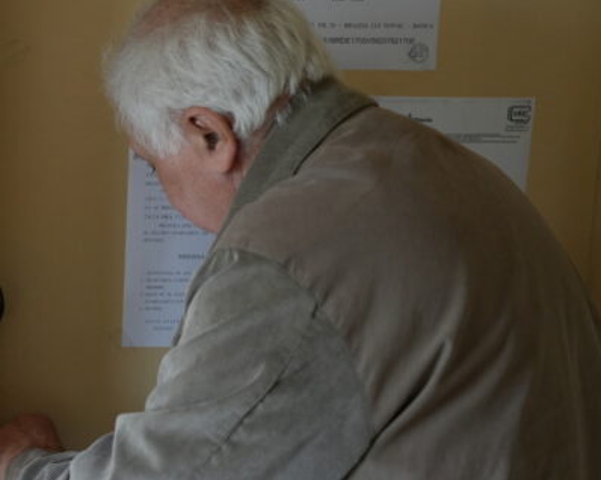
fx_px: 1547
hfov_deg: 21.7
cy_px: 373
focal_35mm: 87
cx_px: 121
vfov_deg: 17.5
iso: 2000
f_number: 3.2
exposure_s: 1/200
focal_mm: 48
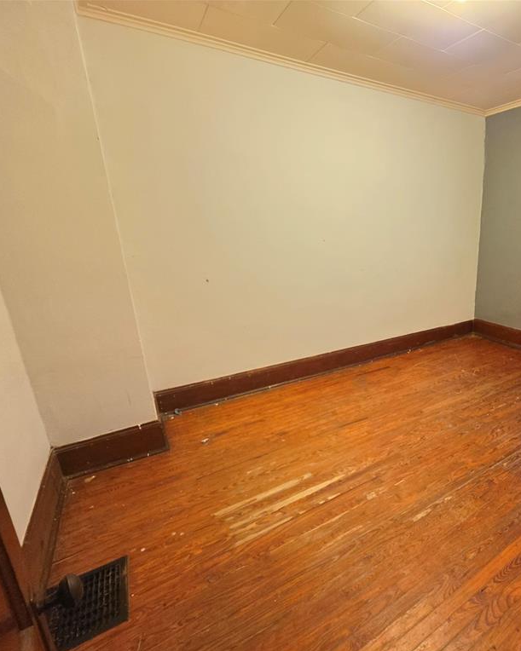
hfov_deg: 71.5
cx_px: 393
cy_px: 326
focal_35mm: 17
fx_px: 328
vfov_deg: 89.6
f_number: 1.9
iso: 1000
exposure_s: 1/40
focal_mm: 2.2
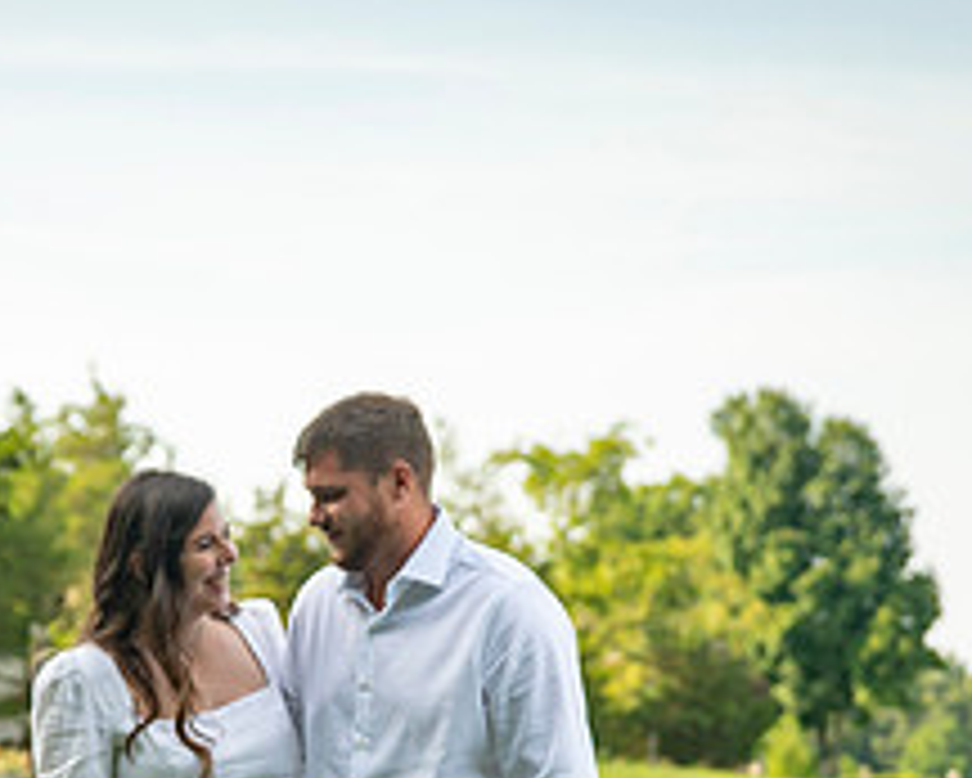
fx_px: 4662
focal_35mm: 162
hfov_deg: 11.9
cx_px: 217
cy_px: 836
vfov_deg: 9.5
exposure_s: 1/2500
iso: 400
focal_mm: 58
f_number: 2.8
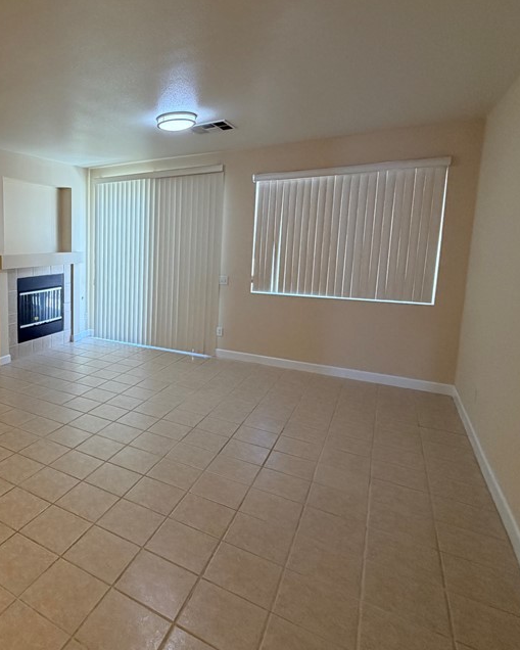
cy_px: 290
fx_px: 423
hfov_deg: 56.3
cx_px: 72
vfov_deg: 74.8
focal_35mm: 22
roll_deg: +1.0
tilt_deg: -7.4
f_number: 2.2
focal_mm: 2.22
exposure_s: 1/120
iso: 250
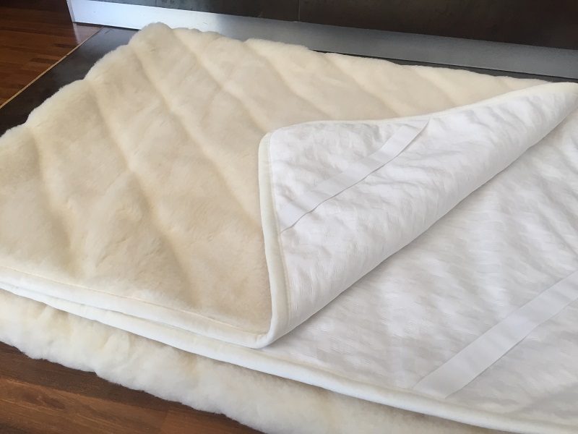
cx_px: 289
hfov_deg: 61.7
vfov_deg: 48.2
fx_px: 484
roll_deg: -2.3
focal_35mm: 29
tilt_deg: -42.5
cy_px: 217
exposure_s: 1/33
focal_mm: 4.15
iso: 40
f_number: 2.2
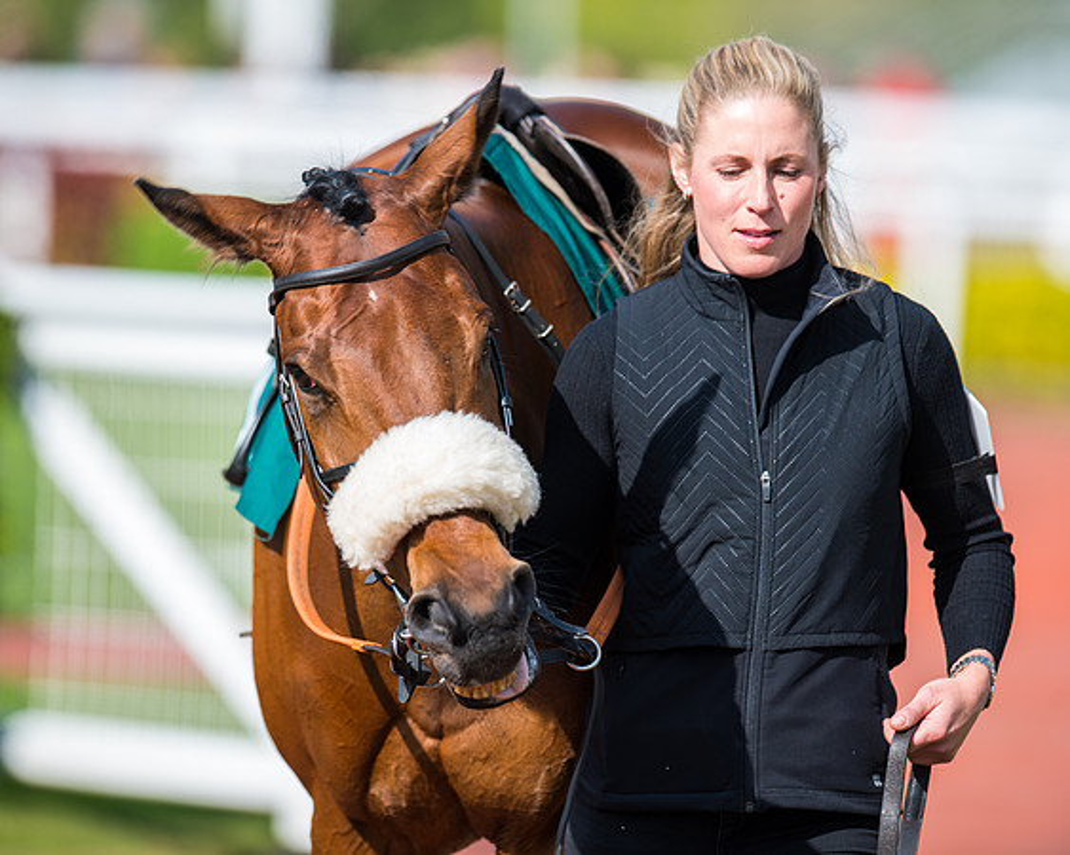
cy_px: 428
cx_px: 535
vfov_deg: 3.4
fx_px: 14278
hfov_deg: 4.3
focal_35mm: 451
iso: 160
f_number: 5
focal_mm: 400
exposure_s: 1/1000
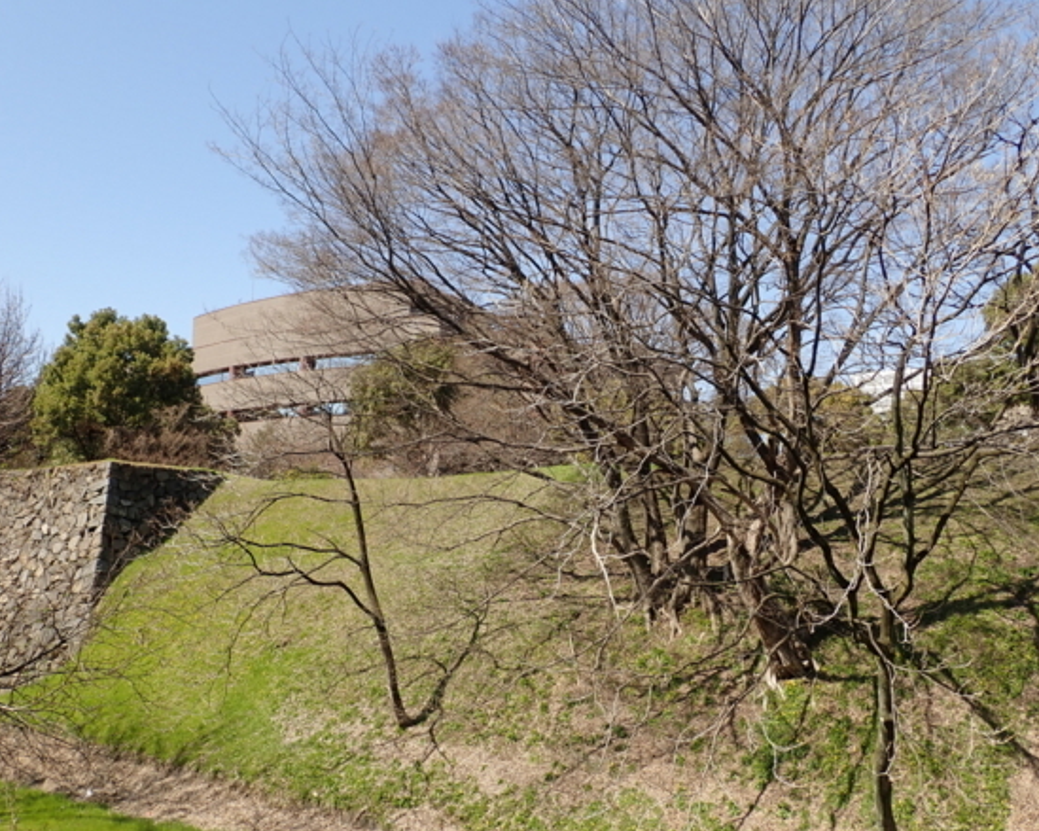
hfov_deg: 55.7
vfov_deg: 45.8
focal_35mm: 32
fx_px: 984
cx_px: 498
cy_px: 407
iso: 100
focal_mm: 5.5
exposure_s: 1/640
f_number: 3.2
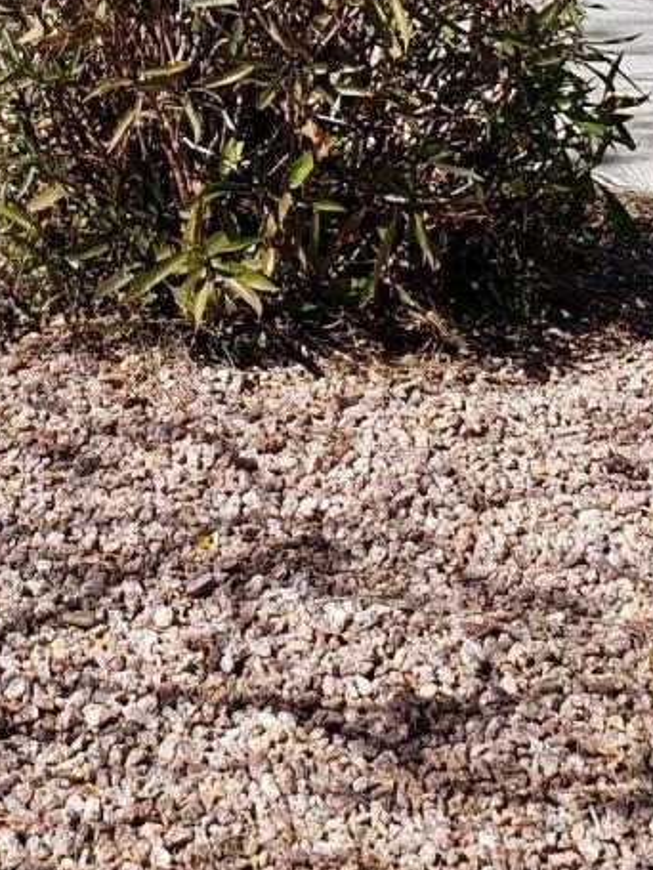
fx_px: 2867
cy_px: -351
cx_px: 34
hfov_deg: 12.9
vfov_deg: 16.1
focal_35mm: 114
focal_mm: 4.3
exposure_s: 1/1381
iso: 50
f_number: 2.4
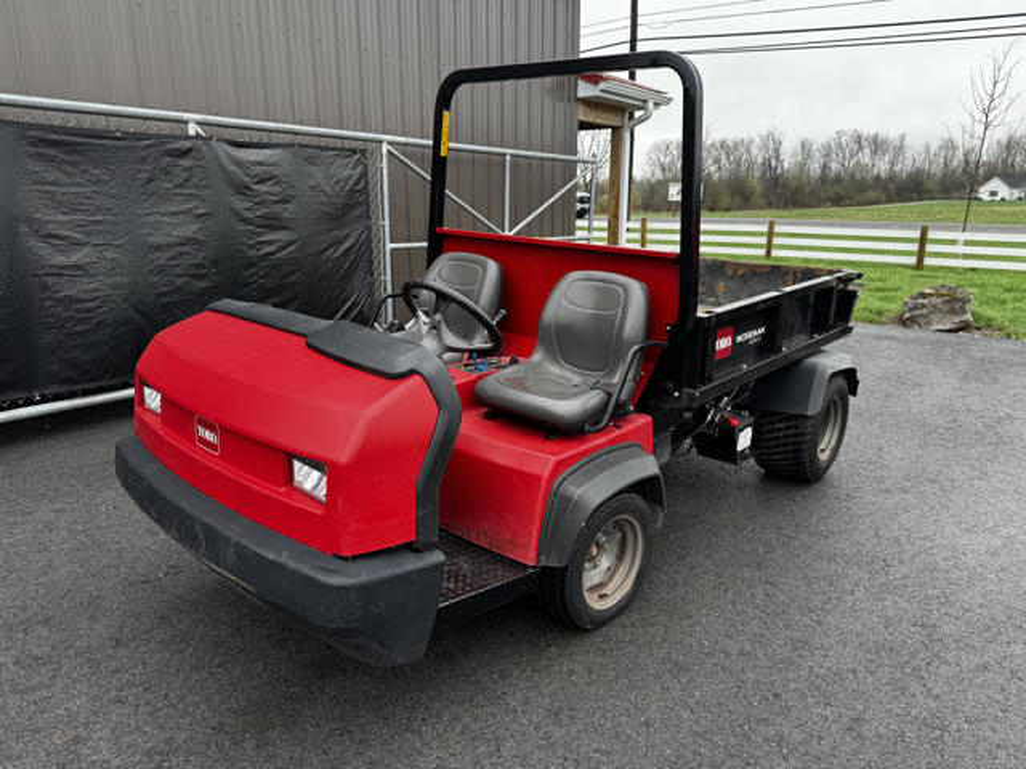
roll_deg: -0.7
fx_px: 711
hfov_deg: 71.6
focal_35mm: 24
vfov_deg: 56.8
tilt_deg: -15.3
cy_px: 384
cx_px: 513
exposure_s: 1/433
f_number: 1.78
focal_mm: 6.76
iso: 80
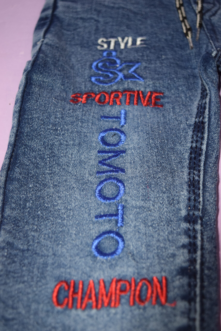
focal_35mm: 48
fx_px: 442
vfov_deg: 41.1
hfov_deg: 28.1
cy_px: 166
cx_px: 110
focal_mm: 32
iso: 800
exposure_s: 1/125
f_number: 5
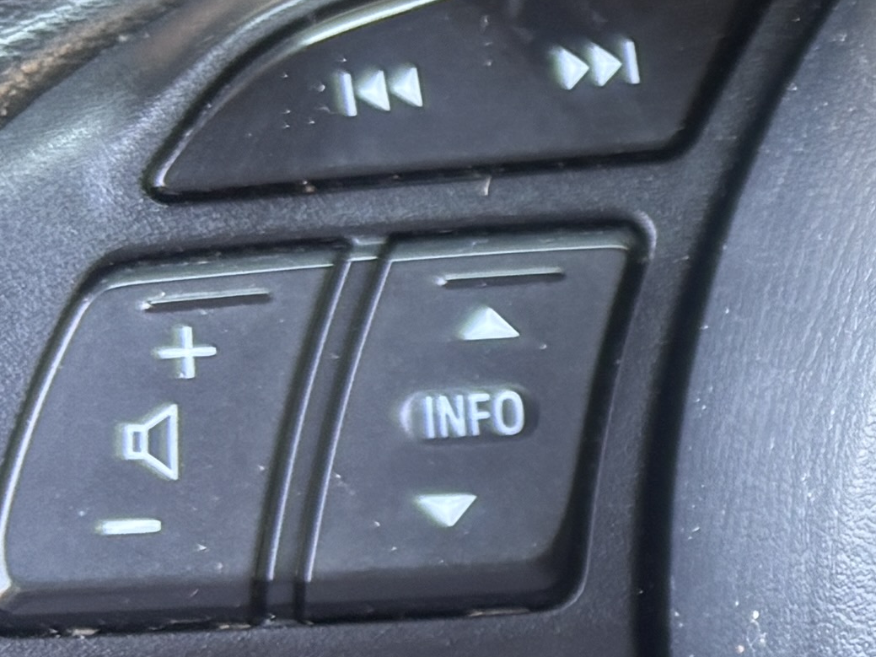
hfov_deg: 12.1
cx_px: 1814
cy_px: 641
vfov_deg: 10.3
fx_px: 3618
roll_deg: +3.1
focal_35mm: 143
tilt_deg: -28.6
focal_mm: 5.96
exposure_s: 1/60
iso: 100
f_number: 1.6
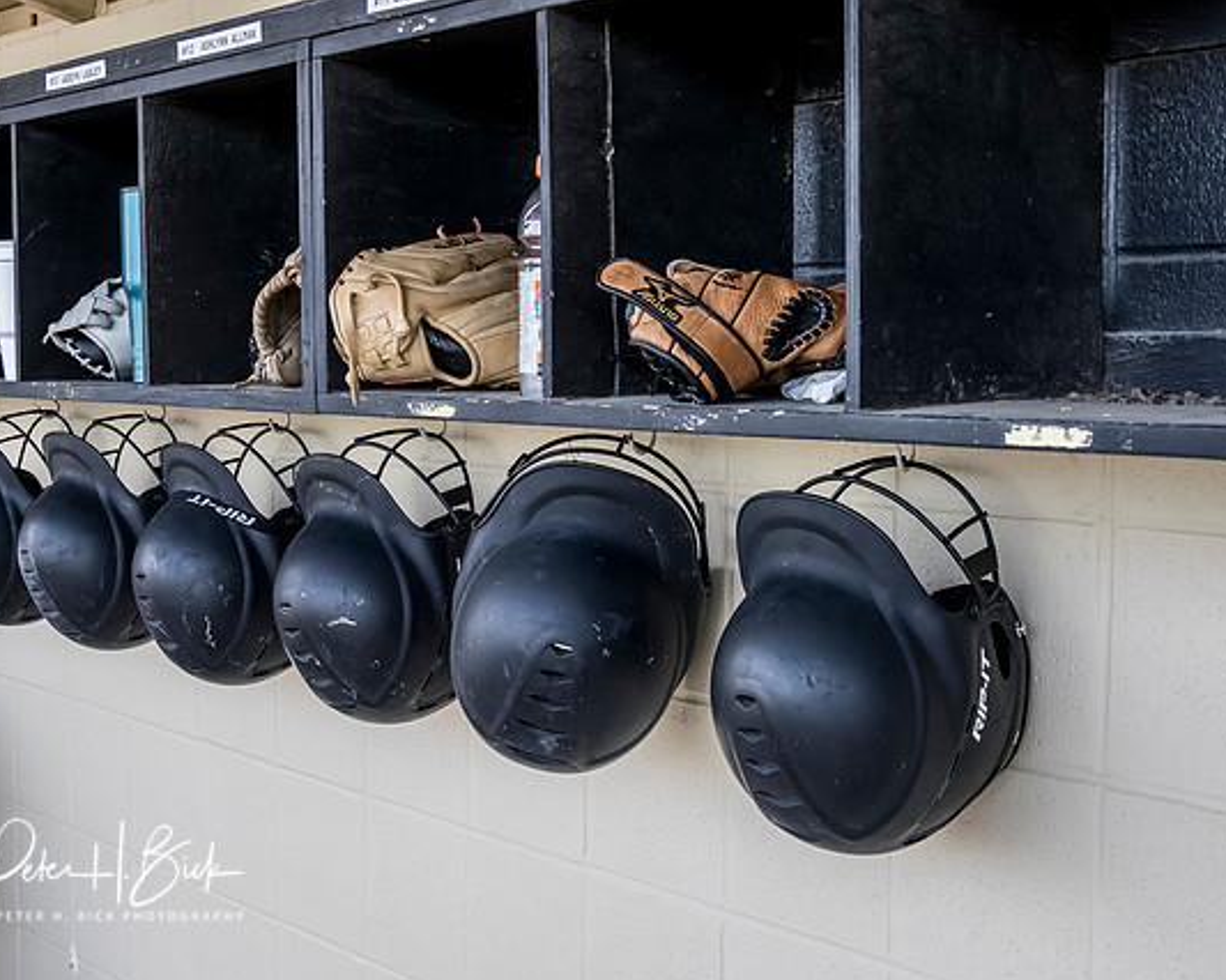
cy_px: 496
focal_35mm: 51
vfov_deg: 29.7
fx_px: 1850
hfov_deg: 36.7
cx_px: 582
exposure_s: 1/400
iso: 1600
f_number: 5.6
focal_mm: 24
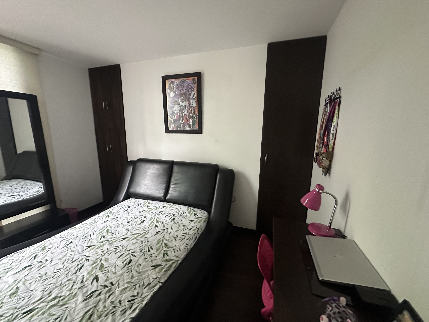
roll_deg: -1.6
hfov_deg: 102.1
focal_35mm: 14
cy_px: 161
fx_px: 174
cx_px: 214
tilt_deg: -9.5
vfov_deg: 85.7
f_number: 2.2
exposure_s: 1/60
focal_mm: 2.22
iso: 1000
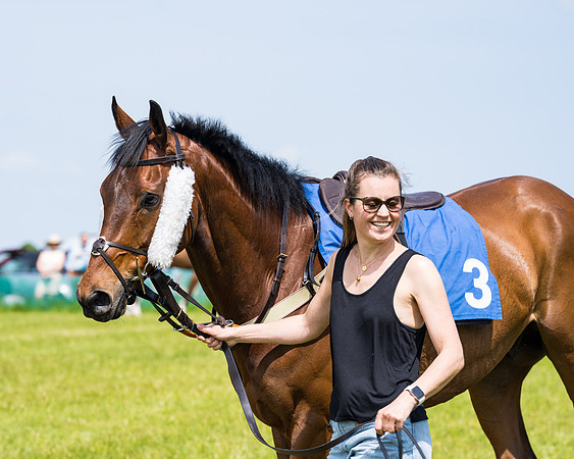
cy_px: 230
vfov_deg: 10.0
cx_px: 226
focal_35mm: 154
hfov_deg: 12.5
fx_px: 2612
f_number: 5
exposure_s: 1/400
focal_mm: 135
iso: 50
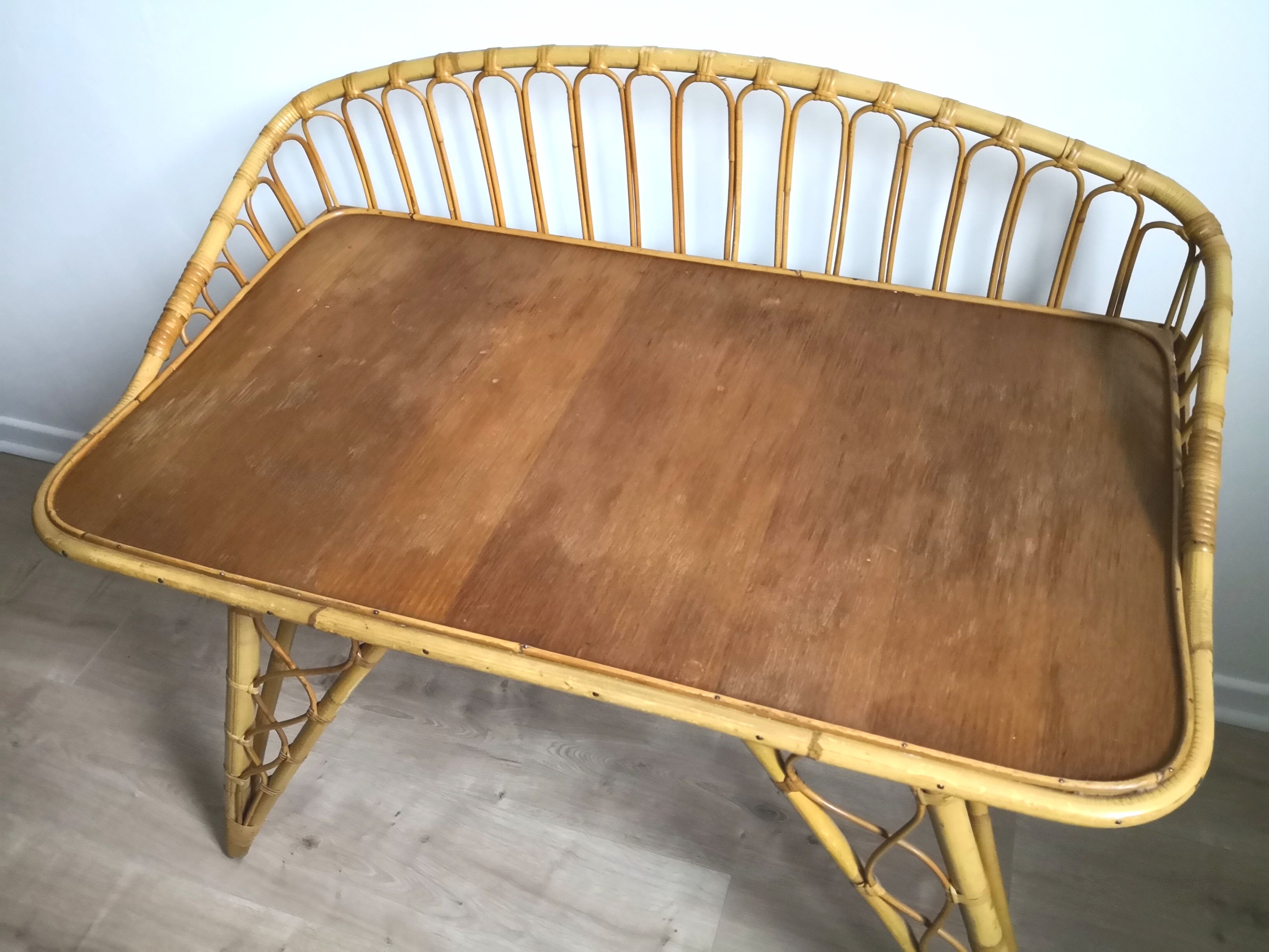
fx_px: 990
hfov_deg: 65.3
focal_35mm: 27
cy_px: 476
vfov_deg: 51.4
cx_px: 634
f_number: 1.6
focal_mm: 3.95
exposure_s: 1/20
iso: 640
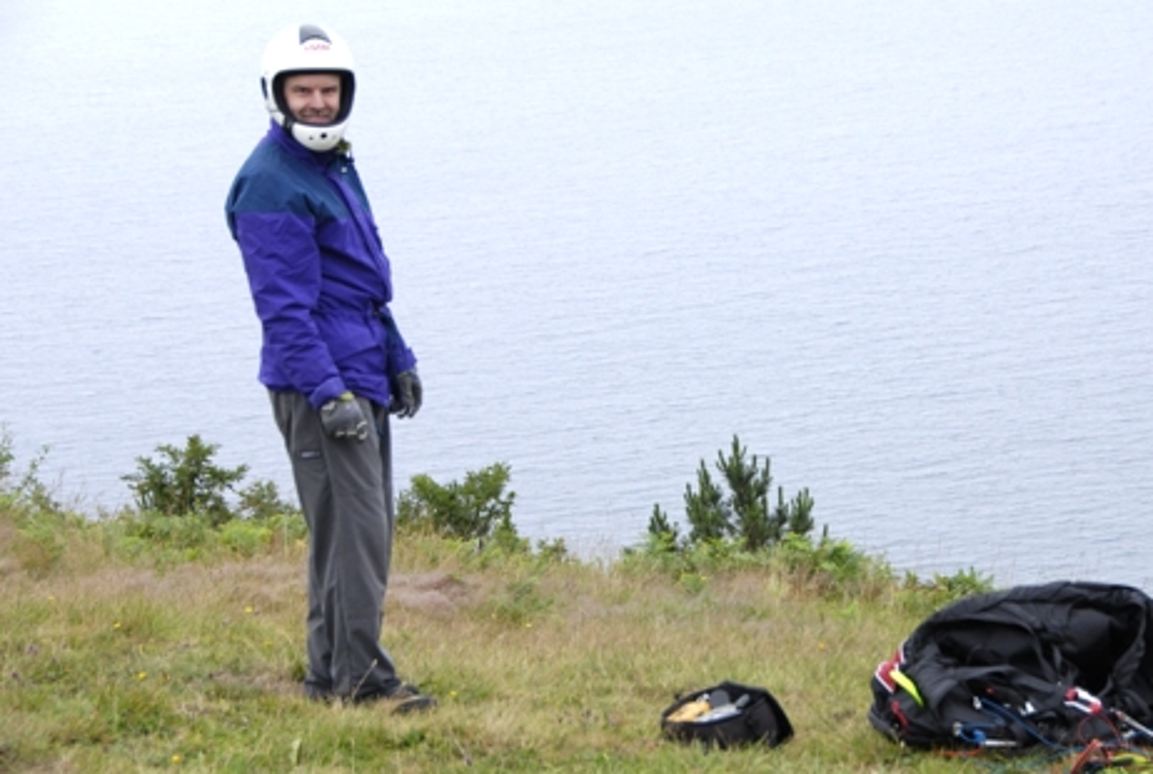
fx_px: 3498
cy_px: 404
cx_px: 744
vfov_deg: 12.6
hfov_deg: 18.7
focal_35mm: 109
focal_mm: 56
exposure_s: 1/400
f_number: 7.1
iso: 400
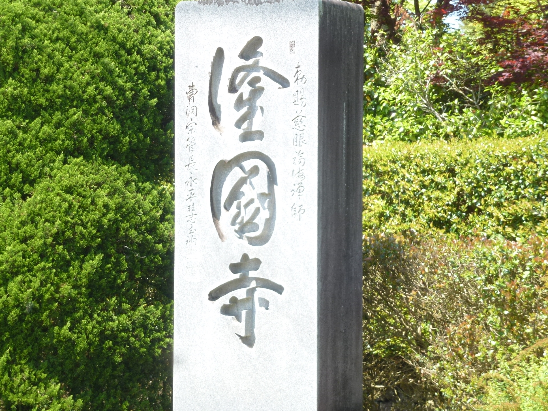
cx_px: 273
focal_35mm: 110
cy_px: 207
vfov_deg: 13.5
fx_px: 1741
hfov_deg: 17.9
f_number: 5
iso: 100
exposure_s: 1/100
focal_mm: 18.7
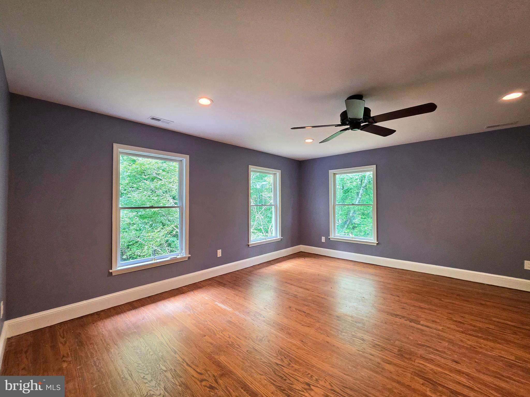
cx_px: 265
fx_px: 199
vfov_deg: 89.9
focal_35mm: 13
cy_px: 198
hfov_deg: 106.2
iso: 250
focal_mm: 2.2
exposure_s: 1/120
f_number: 1.9
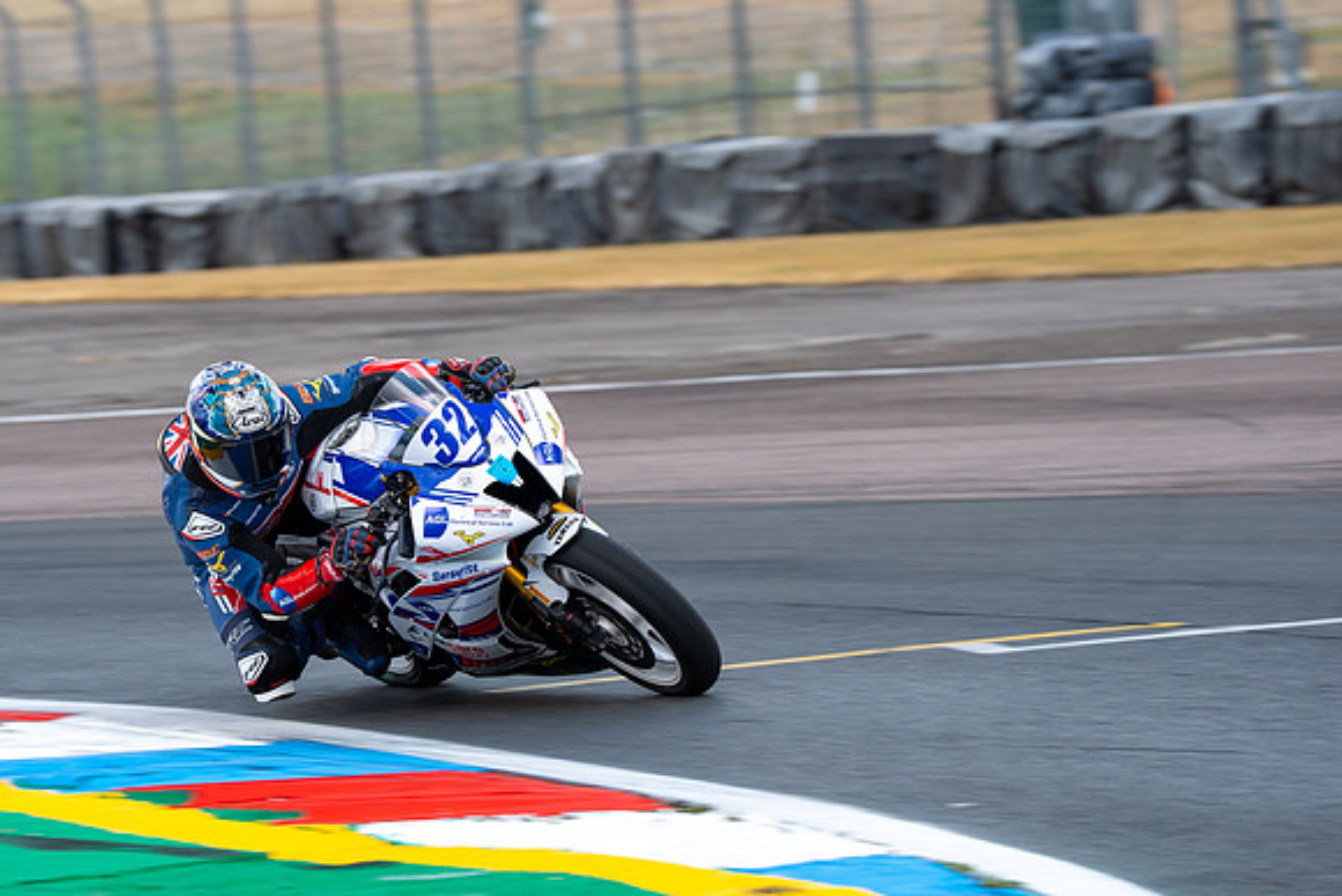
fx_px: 9055
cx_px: 527
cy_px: 544
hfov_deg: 8.5
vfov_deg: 5.7
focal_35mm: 243
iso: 125
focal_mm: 200
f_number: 6.3
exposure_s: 1/250
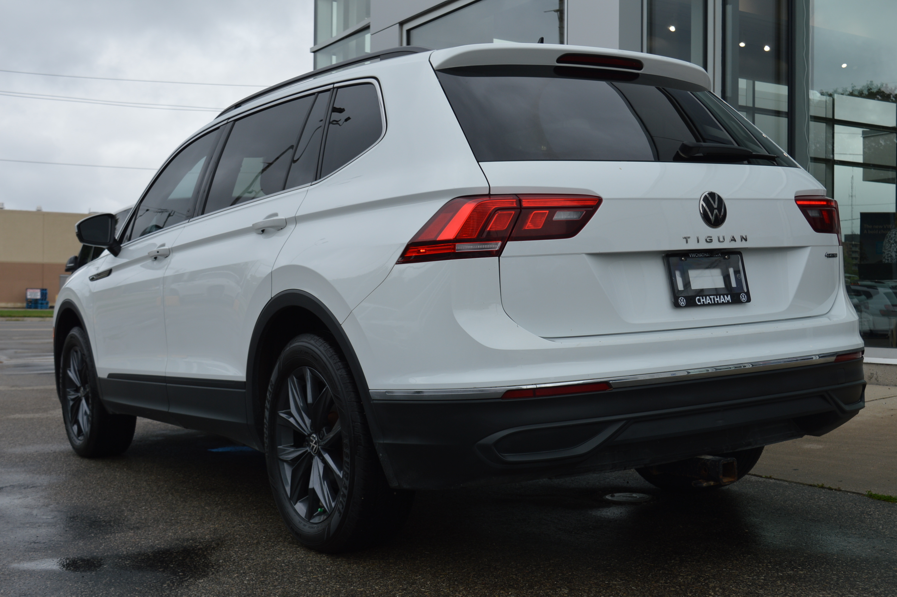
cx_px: 448
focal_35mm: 45
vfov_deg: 29.8
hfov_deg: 43.6
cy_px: 298
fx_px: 1120
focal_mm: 30
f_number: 8
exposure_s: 1/250
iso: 100
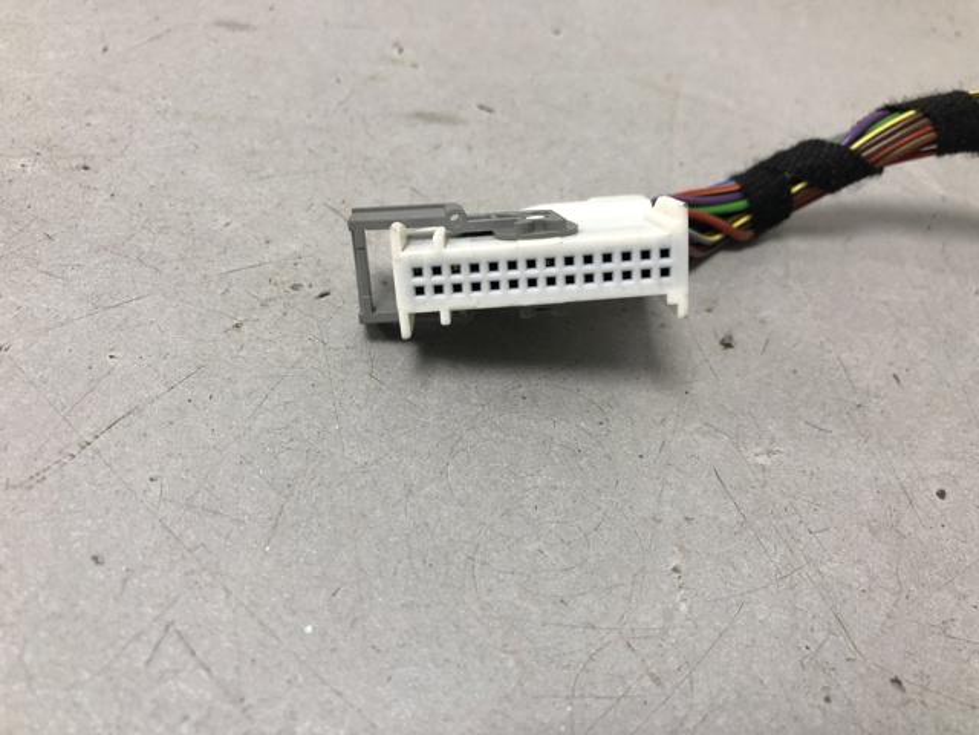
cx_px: 490
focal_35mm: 28
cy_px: 368
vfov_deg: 49.7
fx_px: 792
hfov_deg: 63.4
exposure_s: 1/33
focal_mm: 4
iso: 32
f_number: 1.8
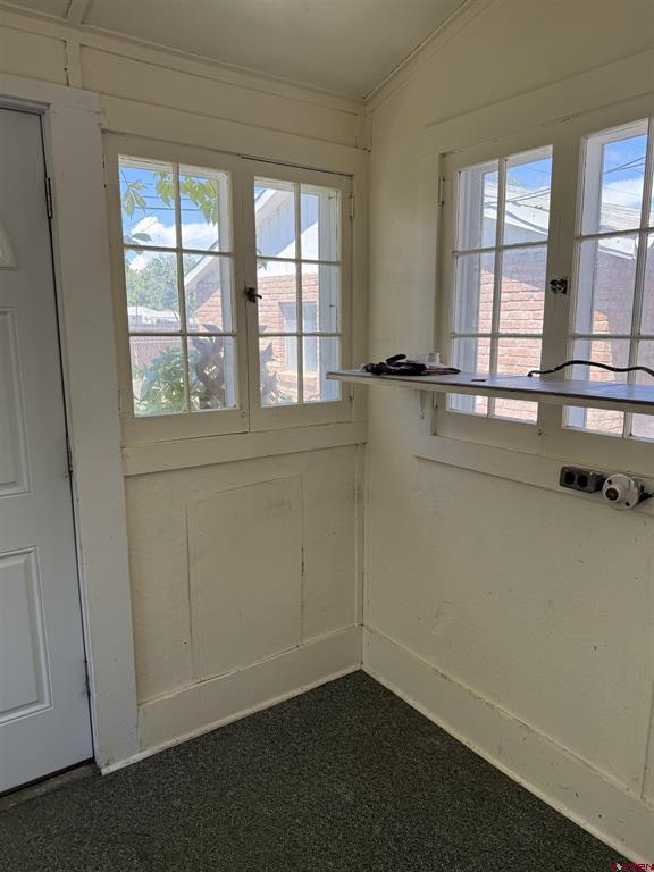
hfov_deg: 56.8
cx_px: 327
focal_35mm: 24
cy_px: 436
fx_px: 605
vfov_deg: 71.6
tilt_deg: -9.7
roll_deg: -2.1
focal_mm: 6.76
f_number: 1.78
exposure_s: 1/365
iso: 100
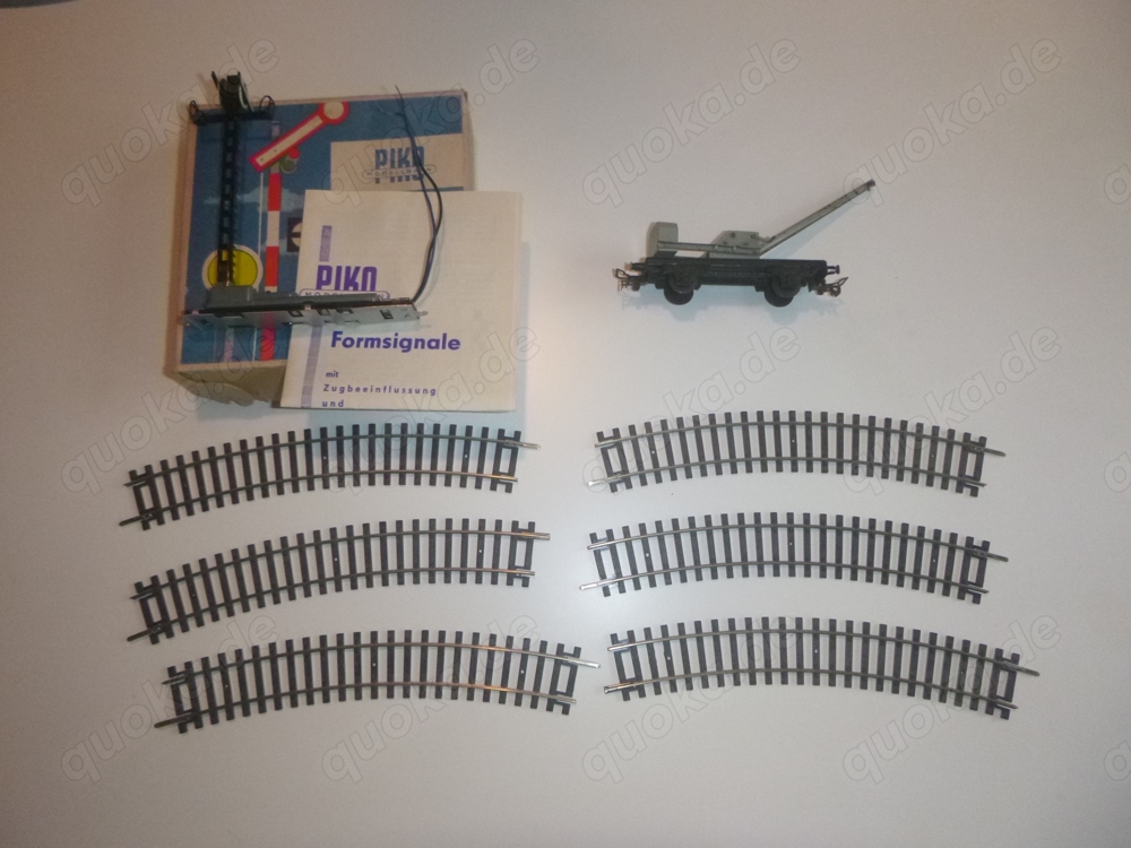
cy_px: 424
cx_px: 566
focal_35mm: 25
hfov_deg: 69.4
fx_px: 817
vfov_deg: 54.9
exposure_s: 1/60
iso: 400
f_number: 3.9
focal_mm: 4.5
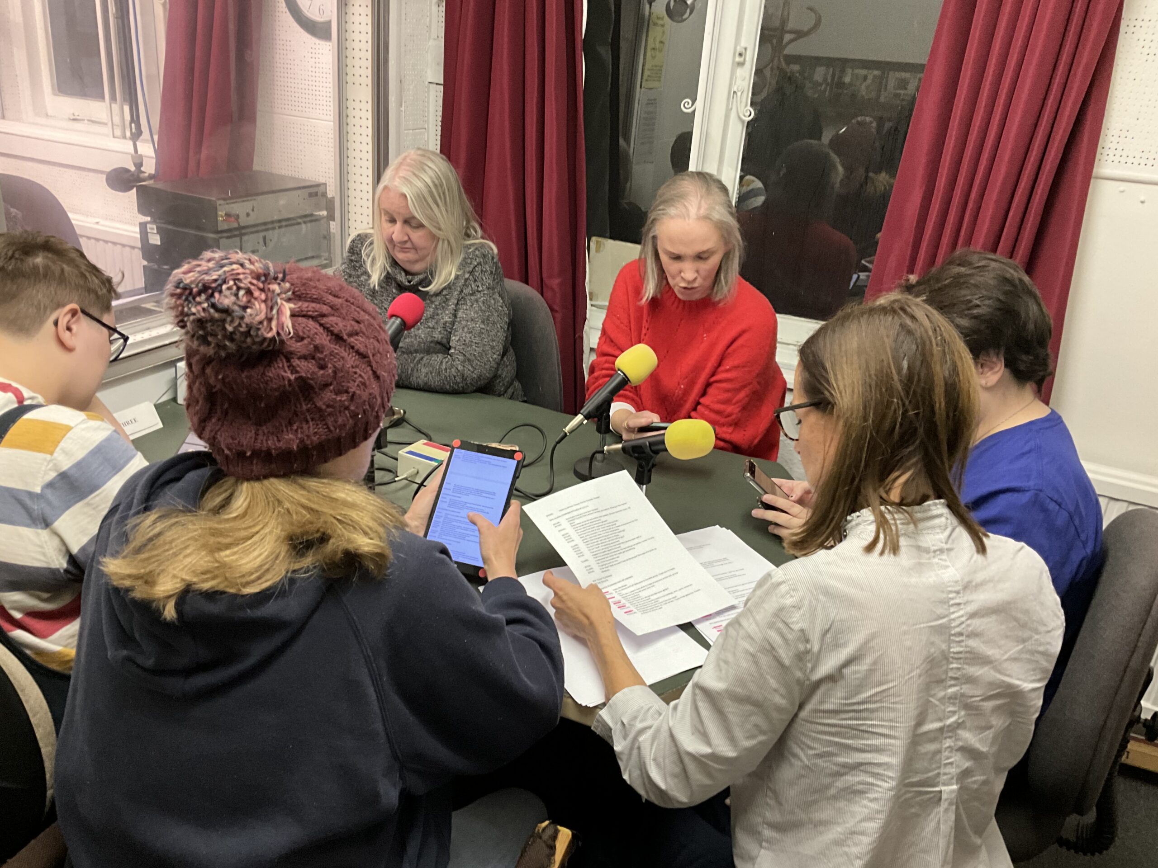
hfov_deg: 61.7
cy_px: 434
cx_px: 579
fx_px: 970
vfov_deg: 48.2
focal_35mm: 29
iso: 200
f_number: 1.8
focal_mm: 3
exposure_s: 1/33
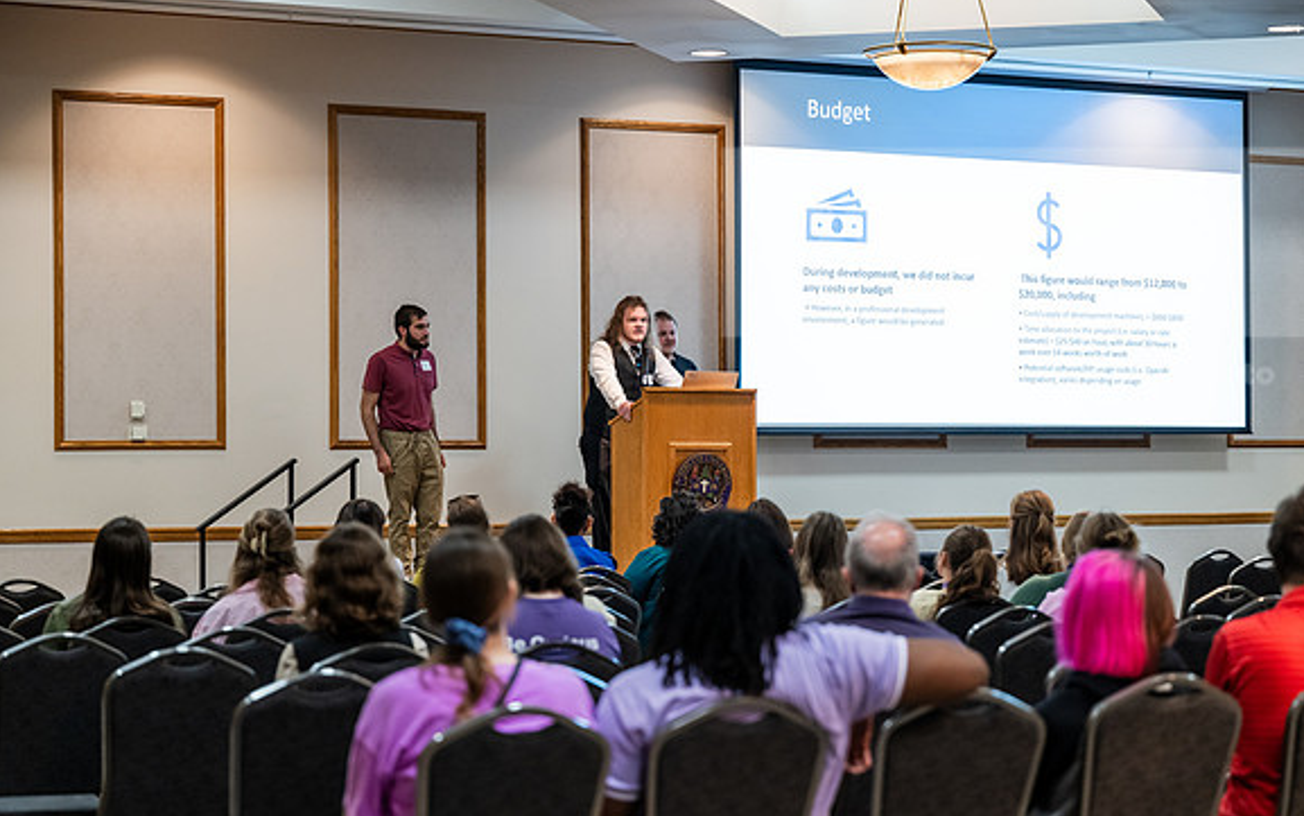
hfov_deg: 24.4
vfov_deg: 15.4
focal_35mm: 85
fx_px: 3022
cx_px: 653
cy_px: 422
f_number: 3.2
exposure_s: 1/200
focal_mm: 83
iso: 1600
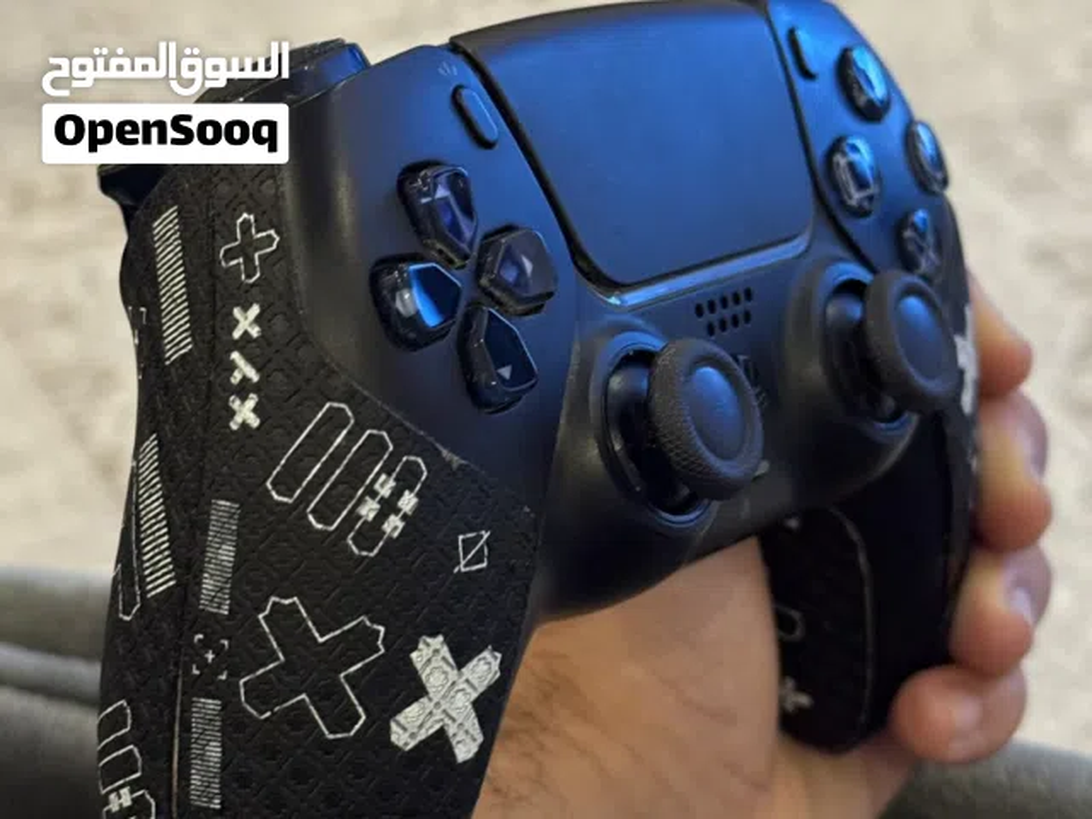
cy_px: 410
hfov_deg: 39.7
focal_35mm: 48
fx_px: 1514
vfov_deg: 30.3
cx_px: 546
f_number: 1.78
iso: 500
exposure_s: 1/38
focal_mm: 6.76
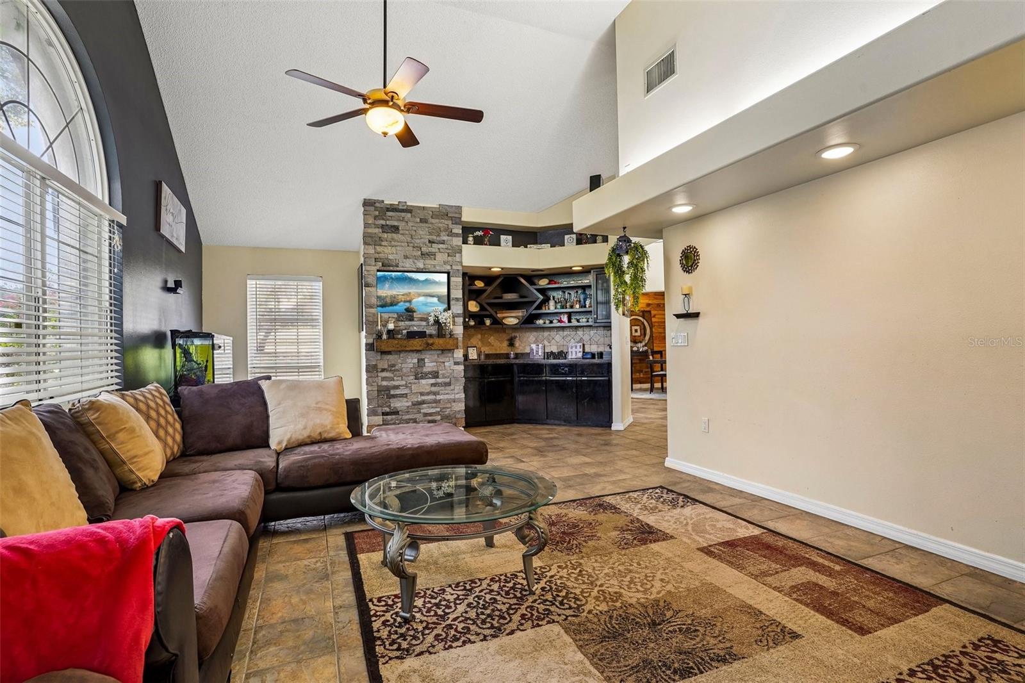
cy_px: 342
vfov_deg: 70.4
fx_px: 484
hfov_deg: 93.3
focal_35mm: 17
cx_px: 512
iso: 400
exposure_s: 1/5
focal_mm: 17
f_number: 9
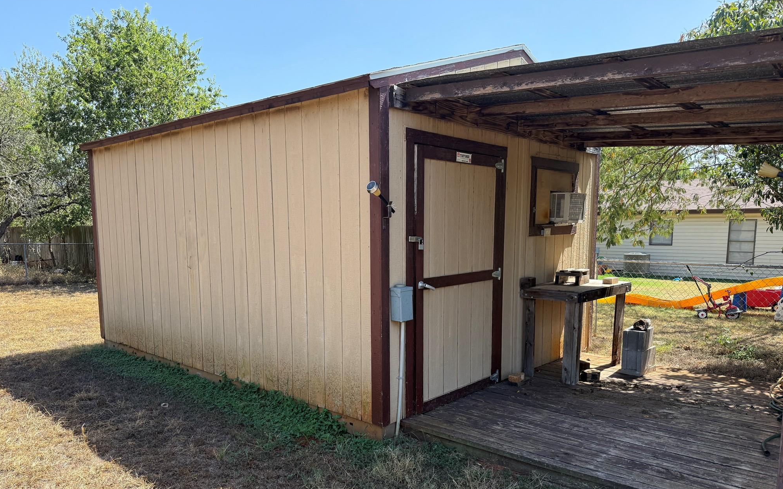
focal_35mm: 26
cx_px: 392
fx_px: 555
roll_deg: -0.1
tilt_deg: -6.5
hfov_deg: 70.4
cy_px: 295
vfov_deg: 47.3
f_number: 1.78
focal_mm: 6.76
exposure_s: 1/1410
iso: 100
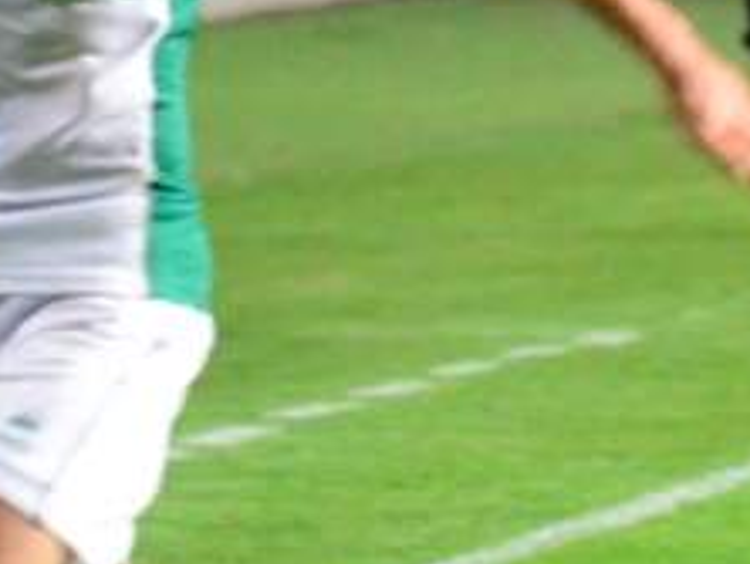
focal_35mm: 1128
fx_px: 24457
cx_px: 51
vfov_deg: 1.3
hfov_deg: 1.8
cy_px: -326
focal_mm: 145
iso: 4000
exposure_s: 1/200
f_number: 5
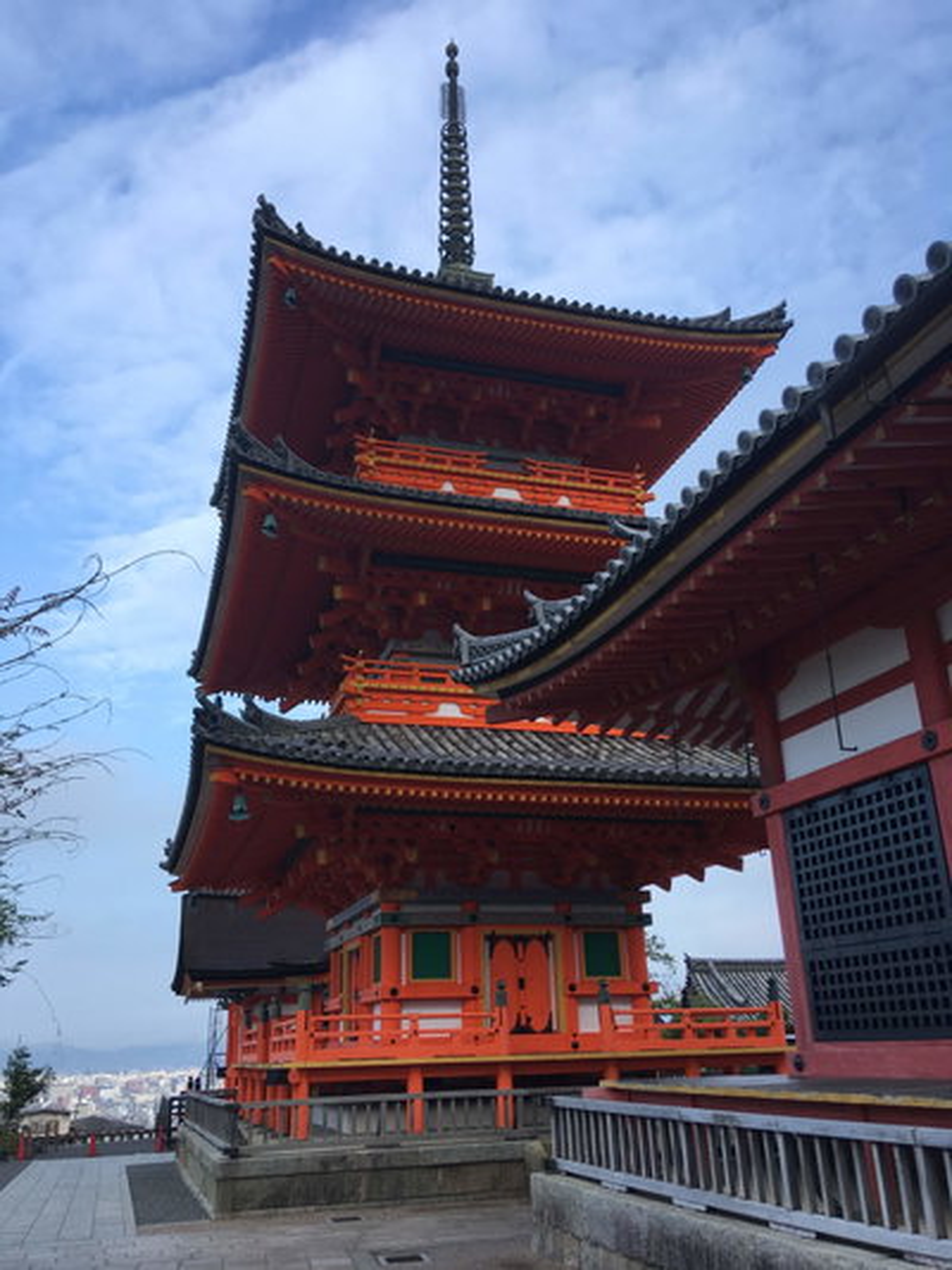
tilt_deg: +21.0
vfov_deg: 61.6
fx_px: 1063
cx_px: 476
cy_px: 635
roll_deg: +1.3
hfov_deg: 48.2
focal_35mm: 29
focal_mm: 4.15
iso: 25
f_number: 2.2
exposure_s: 1/472
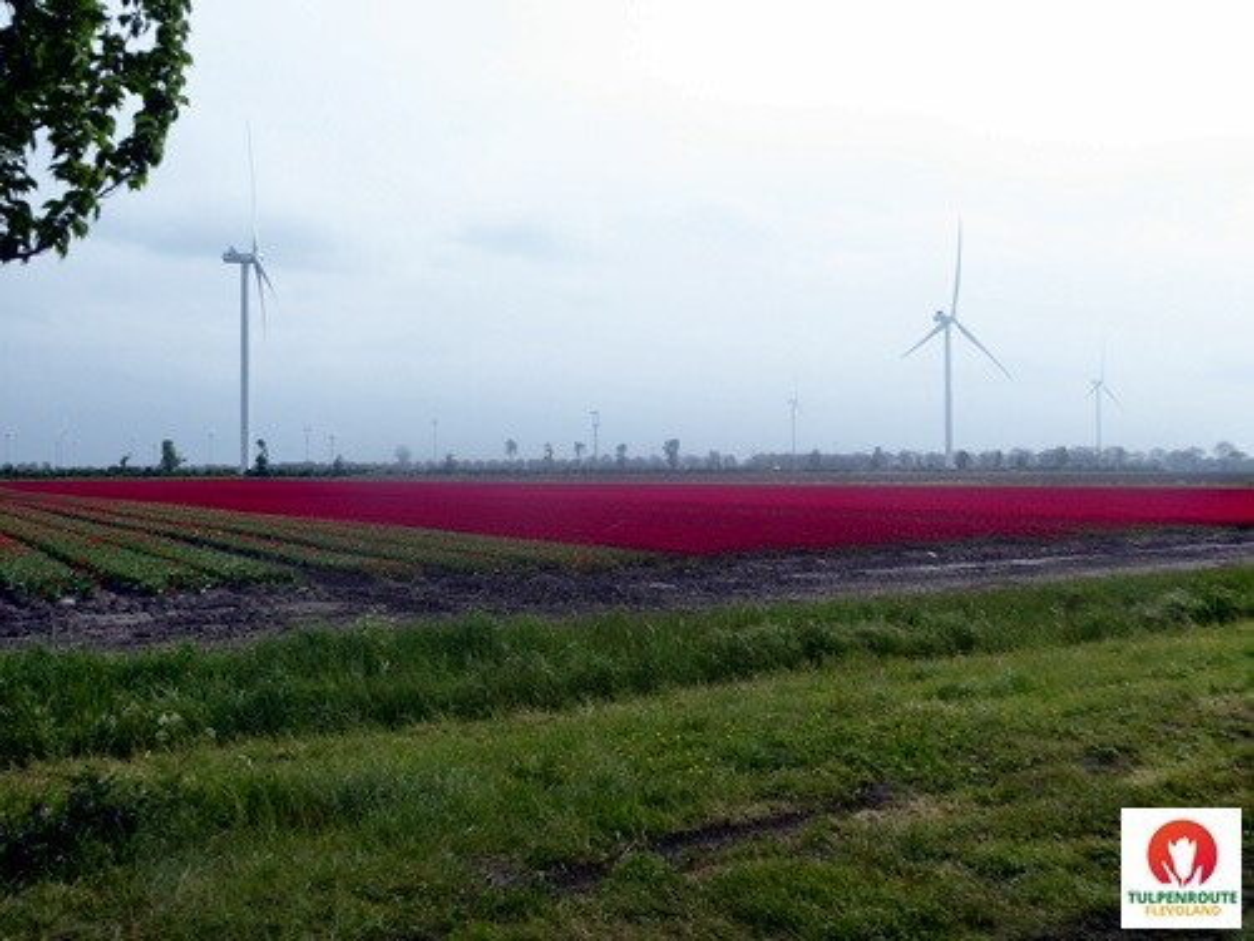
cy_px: 470
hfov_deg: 51.4
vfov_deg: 39.7
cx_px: 627
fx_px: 1304
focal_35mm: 36
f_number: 3.7
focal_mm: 6.3
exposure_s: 1/800
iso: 80
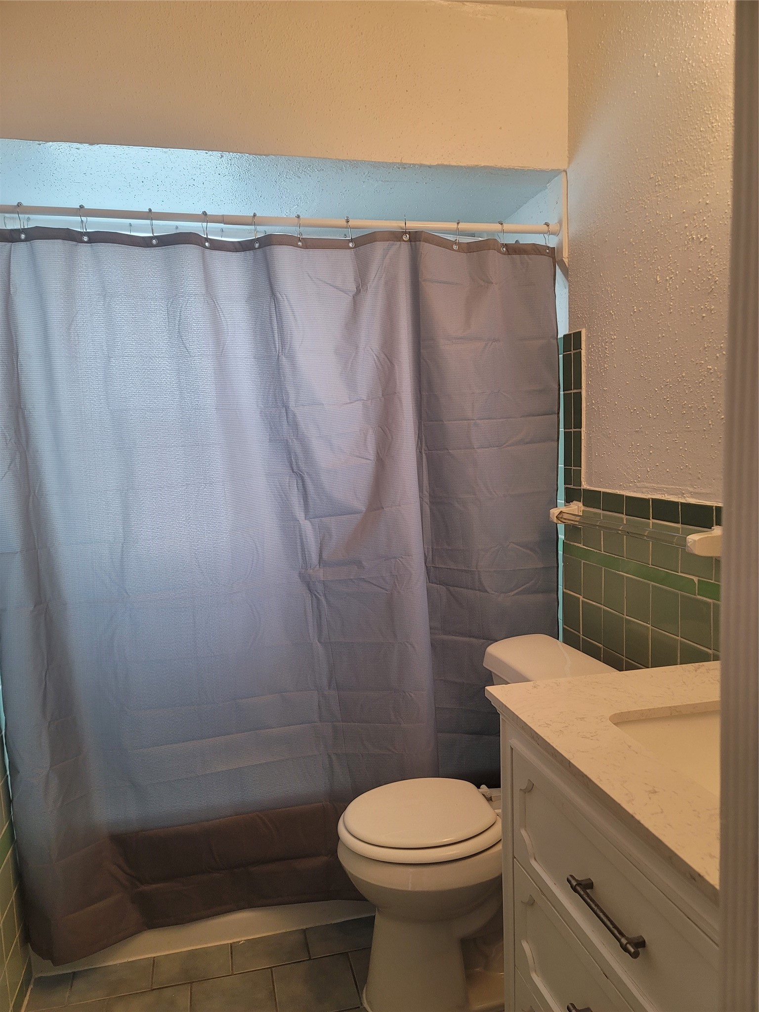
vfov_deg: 69.4
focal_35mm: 25
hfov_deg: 54.9
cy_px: 506
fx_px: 731
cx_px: 380
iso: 200
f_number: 1.8
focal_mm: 7
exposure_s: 1/120
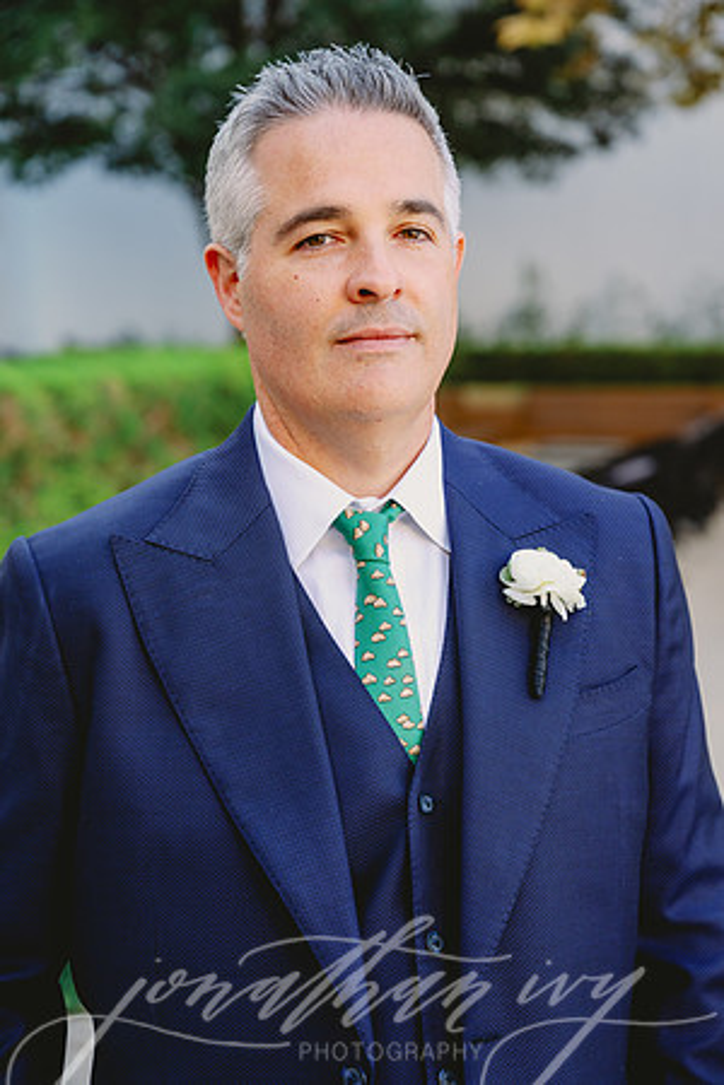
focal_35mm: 70
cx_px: 362
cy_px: 542
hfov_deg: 19.5
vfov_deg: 28.8
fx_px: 2112
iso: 500
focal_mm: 70
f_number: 4
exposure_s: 1/500
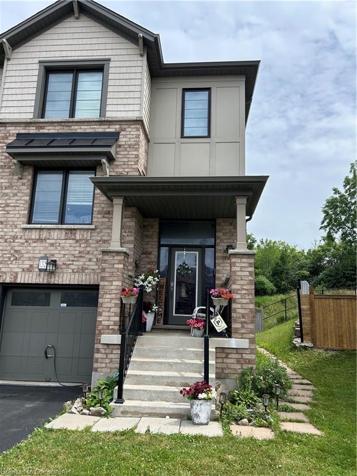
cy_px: 238
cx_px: 178
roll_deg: -2.1
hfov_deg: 53.1
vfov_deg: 67.3
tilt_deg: +12.4
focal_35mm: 26
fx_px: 358
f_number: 1.5
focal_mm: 5.7
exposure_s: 1/3257
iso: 50
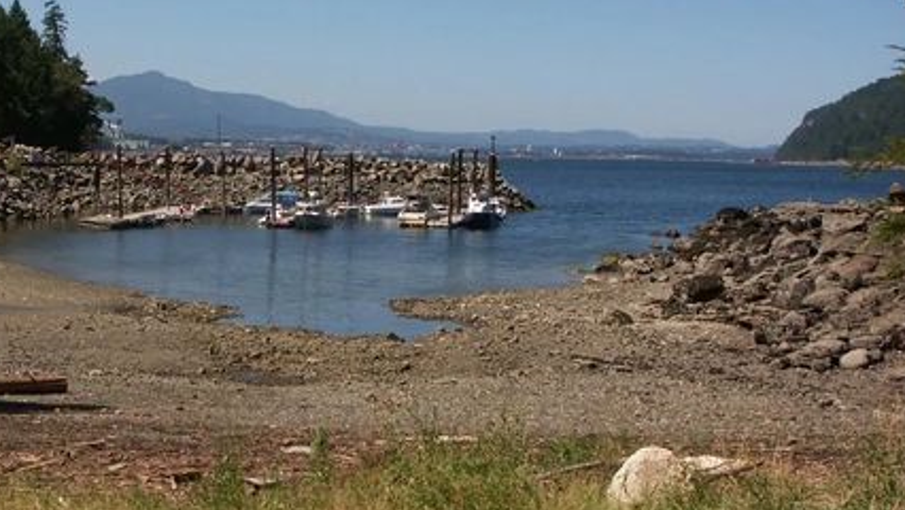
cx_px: 244
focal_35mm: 54
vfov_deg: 22.2
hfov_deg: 37.7
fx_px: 1296
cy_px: 212
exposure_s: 1/500
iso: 100
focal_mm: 8.67
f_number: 8
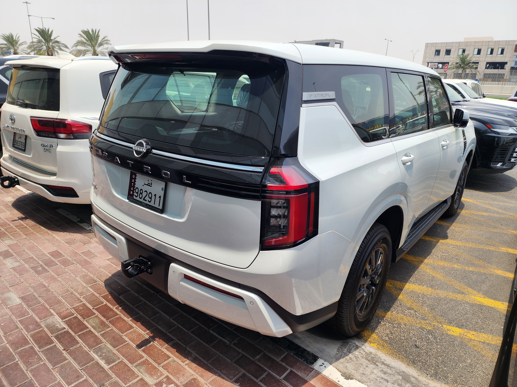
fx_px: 344
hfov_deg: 73.9
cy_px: 194
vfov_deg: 58.9
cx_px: 258
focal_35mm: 23
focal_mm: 6.4
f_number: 1.8
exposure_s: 1/989
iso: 12
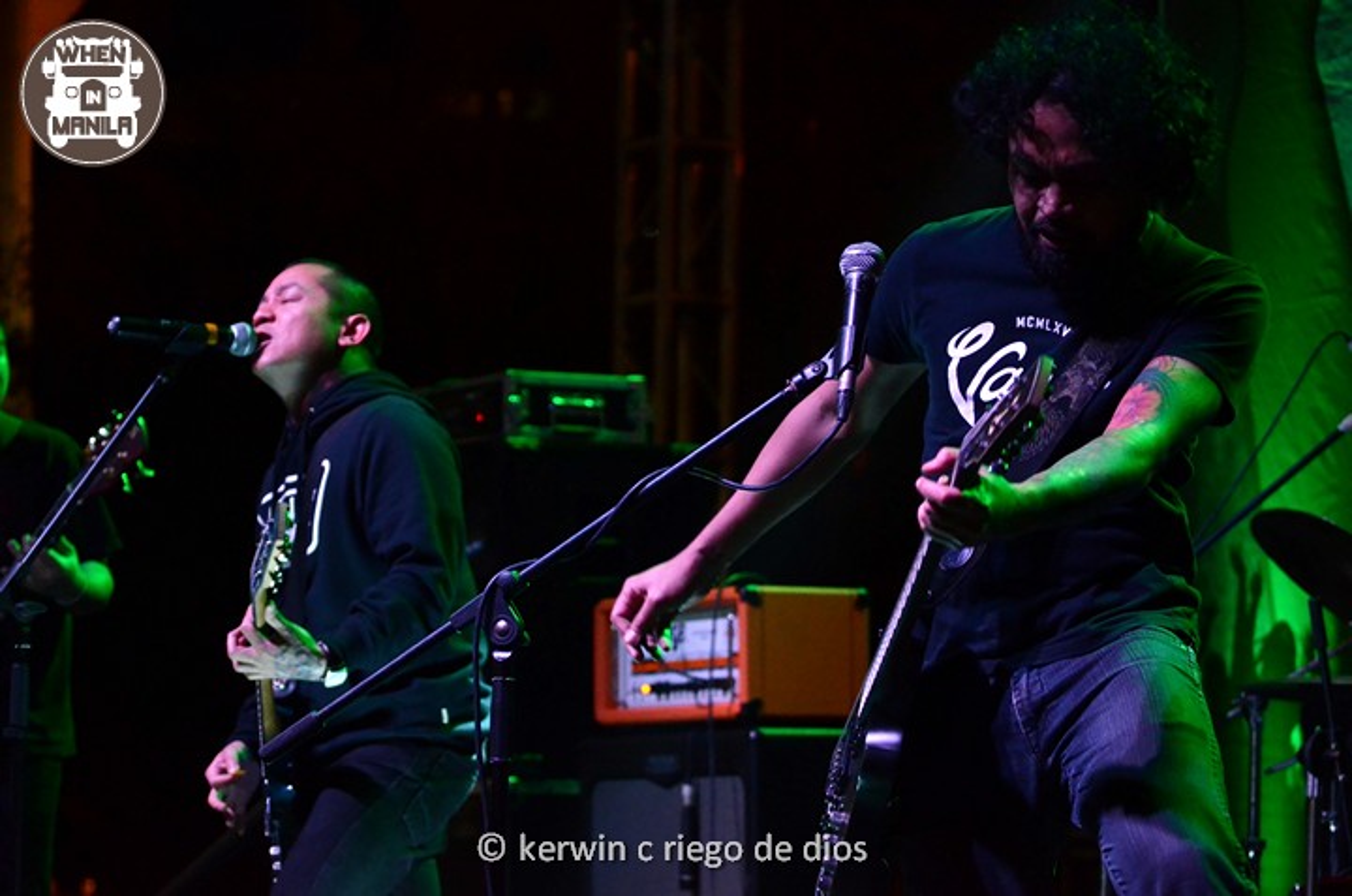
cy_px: 448
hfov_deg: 16.1
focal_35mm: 128
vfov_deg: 10.7
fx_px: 4779
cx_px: 676
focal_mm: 85
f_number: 4.2
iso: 3200
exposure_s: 1/250
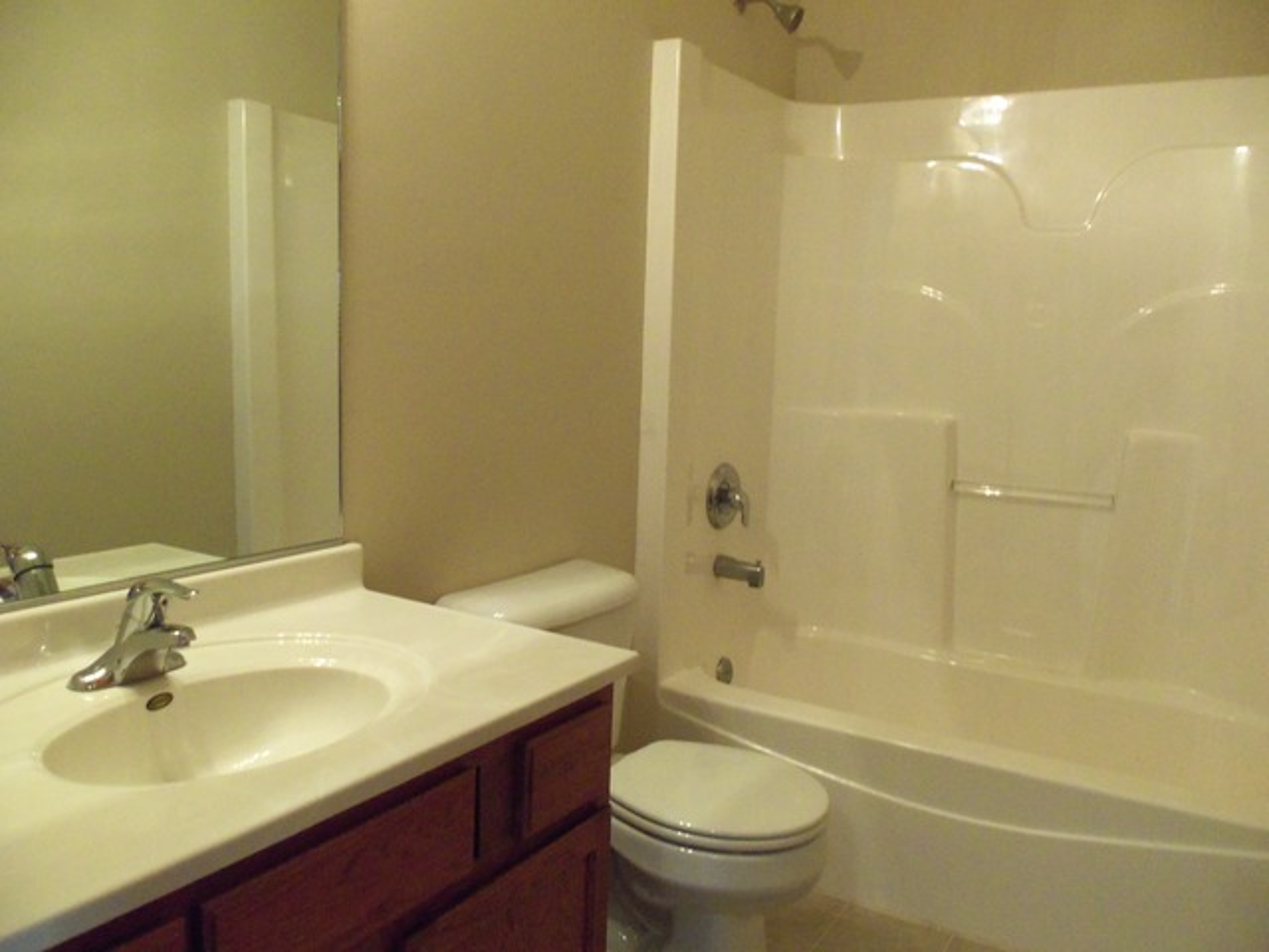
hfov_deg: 61.7
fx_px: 1063
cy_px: 476
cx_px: 634
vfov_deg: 48.2
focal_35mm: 29
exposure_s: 1/30
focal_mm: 5.2
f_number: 3.4
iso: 400
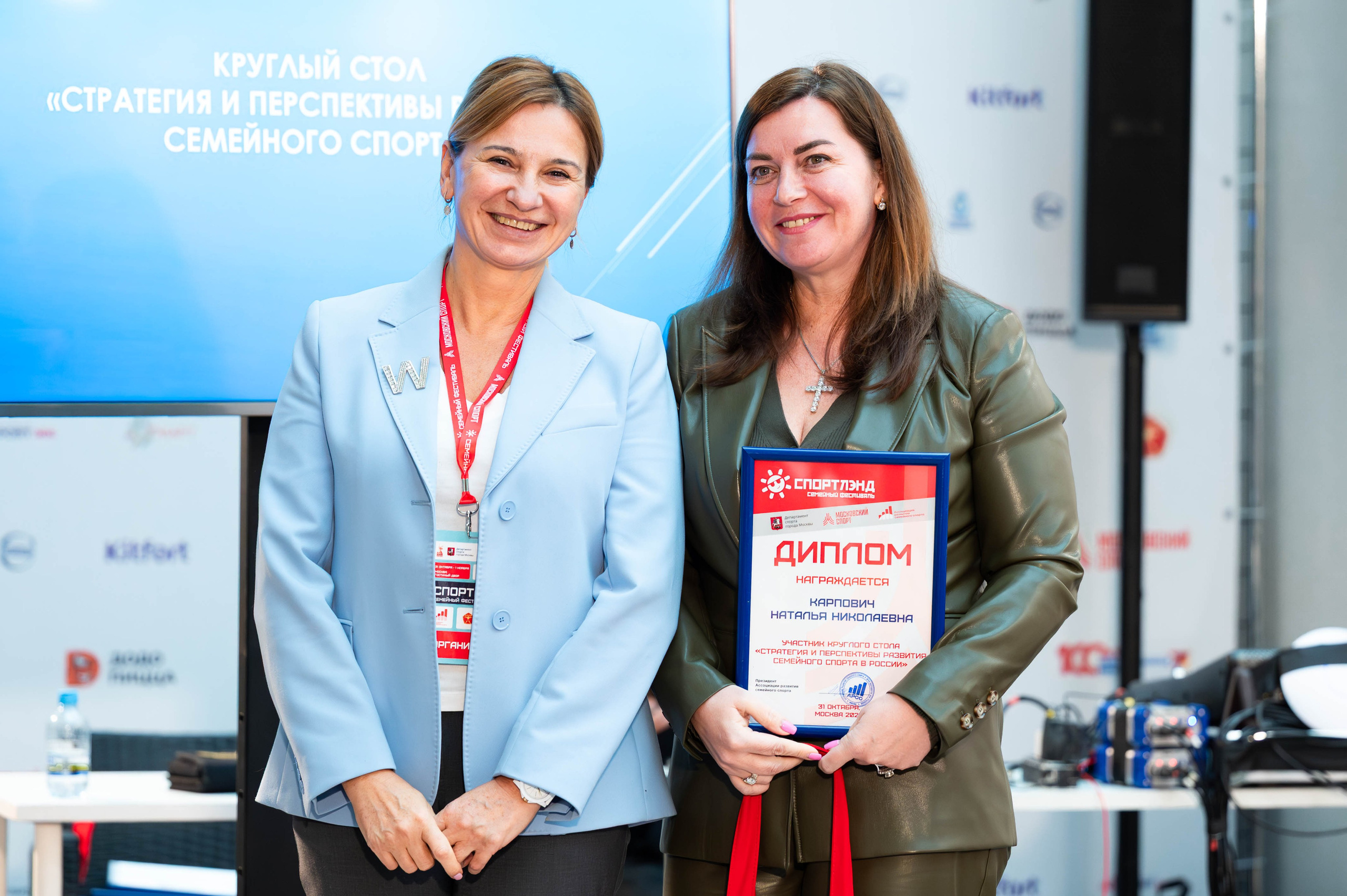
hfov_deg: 13.2
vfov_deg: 8.8
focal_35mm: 156
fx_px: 5826
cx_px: 685
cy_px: 370
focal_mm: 110
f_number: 2.8
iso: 2500
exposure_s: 1/320
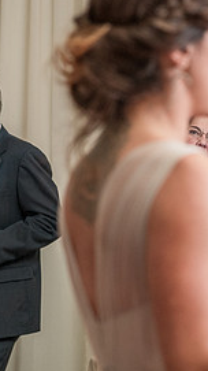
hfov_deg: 5.9
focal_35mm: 202
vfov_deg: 10.7
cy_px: 211
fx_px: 1985
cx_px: 400
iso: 2000
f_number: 4
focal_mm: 79
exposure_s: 1/200
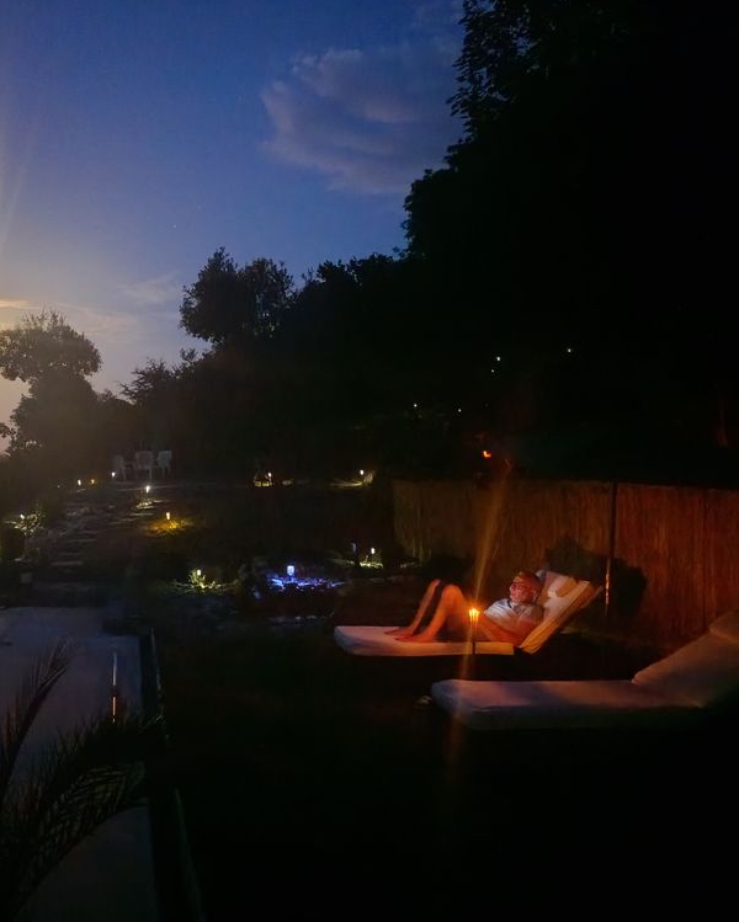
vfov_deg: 58.7
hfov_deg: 46.3
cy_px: 460
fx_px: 820
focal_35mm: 30
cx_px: 161
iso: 20000
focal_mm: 6.14
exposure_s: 1/10
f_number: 1.6
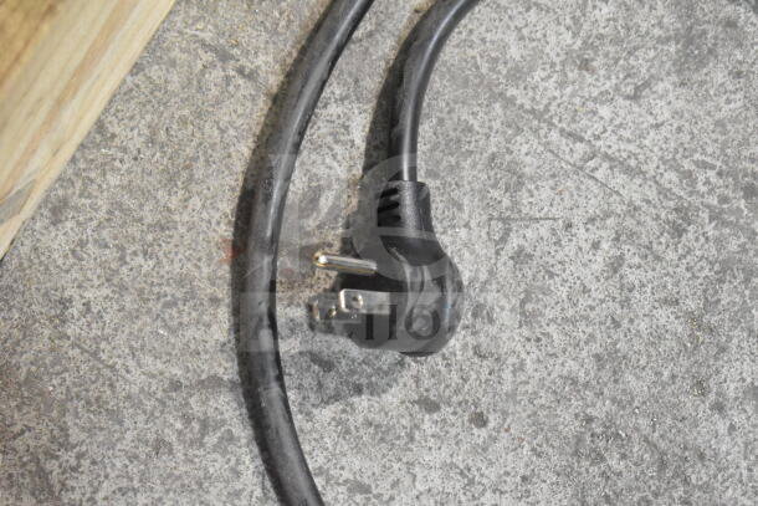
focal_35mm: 82
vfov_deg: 16.6
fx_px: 1737
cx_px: 379
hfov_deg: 24.6
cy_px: 253
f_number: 5.6
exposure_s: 1/100
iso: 11400
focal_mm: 55
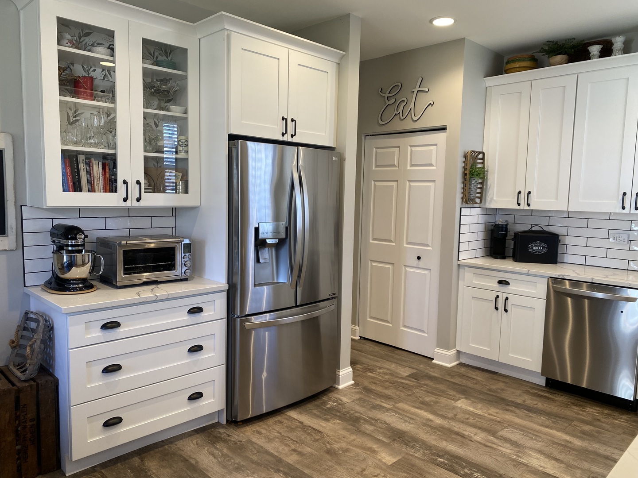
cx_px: 319
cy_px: 239
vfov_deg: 53.1
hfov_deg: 67.3
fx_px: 479
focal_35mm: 26
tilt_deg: -5.1
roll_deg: -0.5
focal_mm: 4.25
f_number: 1.8
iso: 64
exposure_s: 1/60
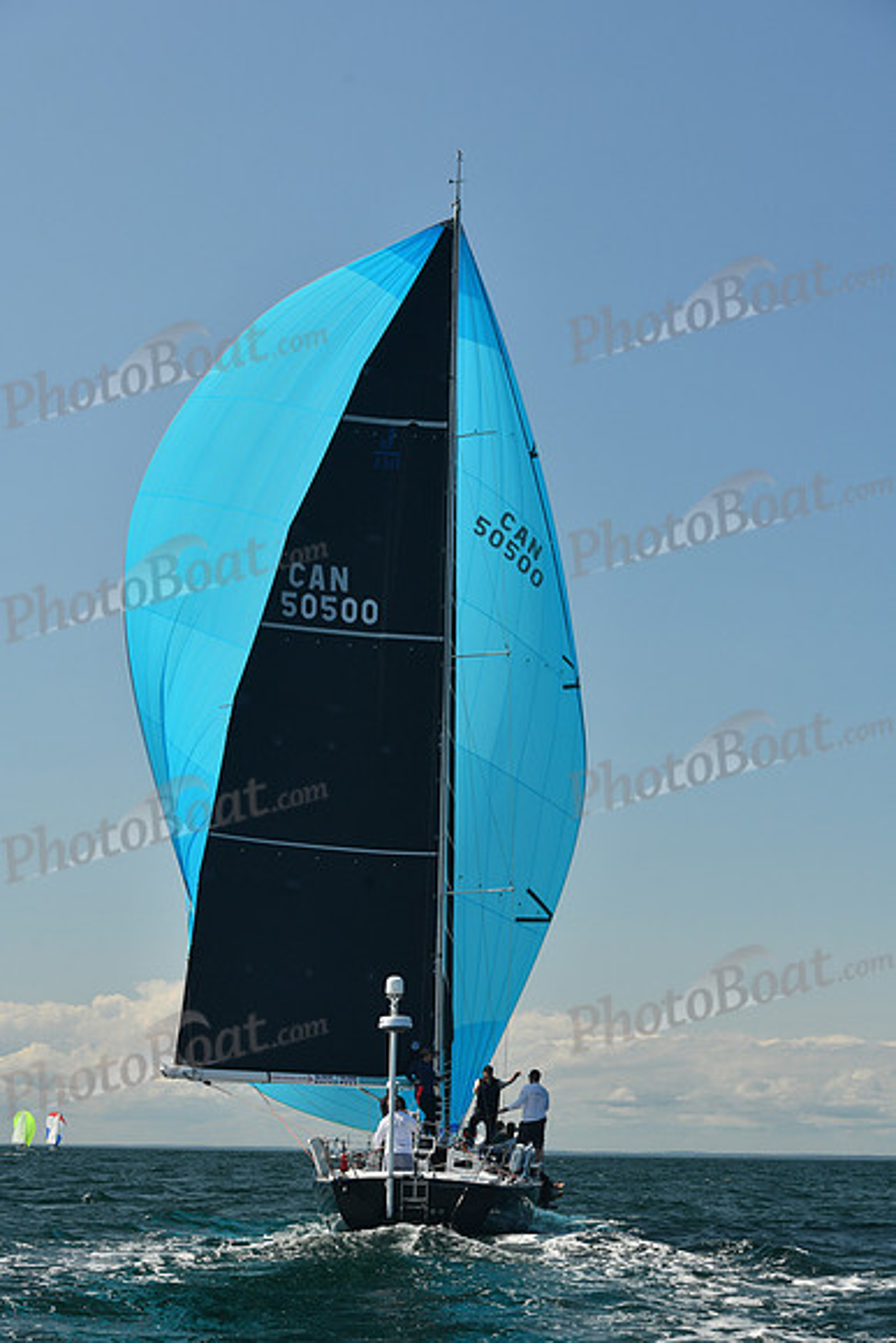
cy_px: 672
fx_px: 2612
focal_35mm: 70
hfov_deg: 19.5
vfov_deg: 28.8
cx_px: 448
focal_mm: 70
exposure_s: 1/640
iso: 320
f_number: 7.1
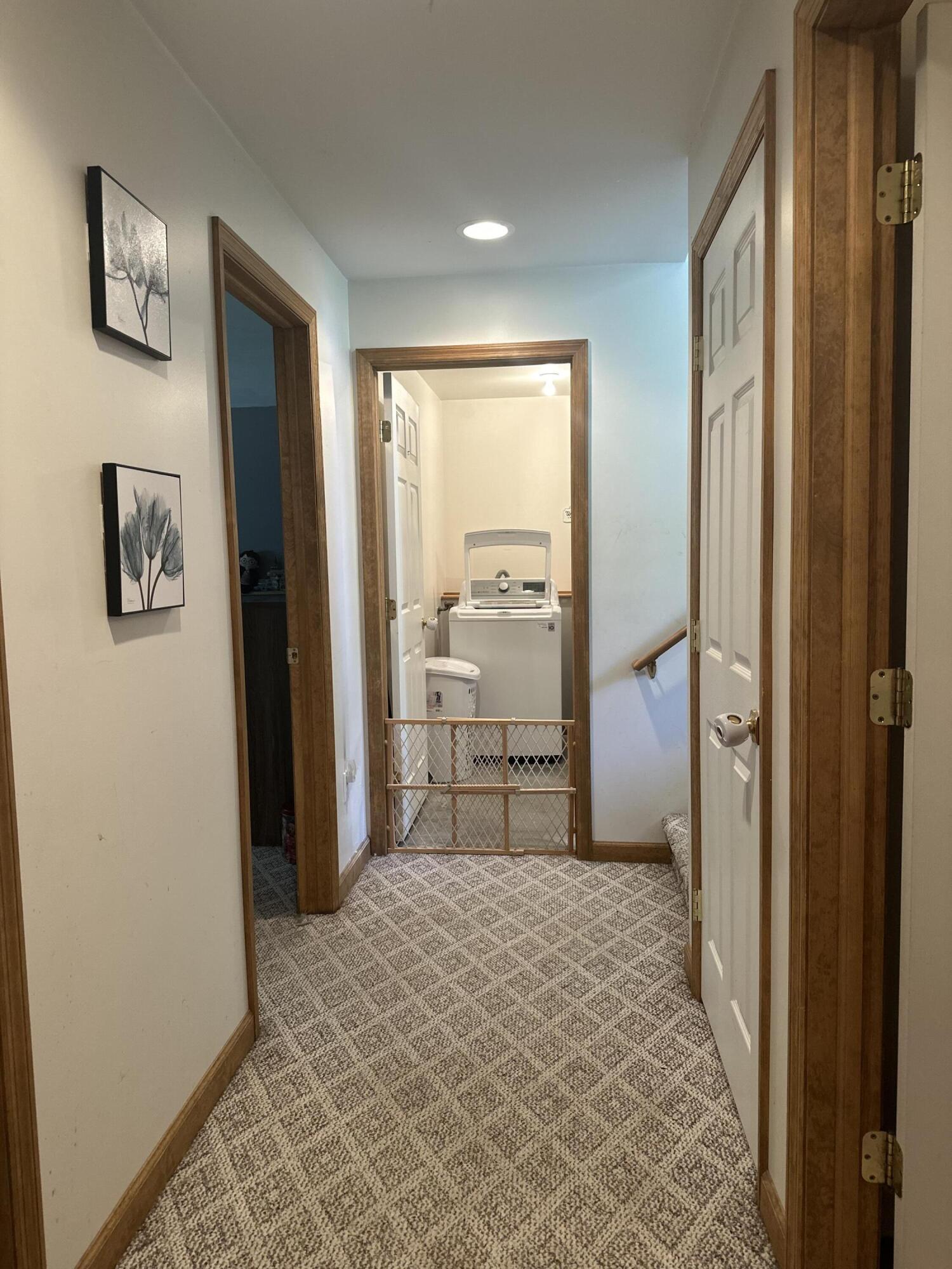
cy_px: 634
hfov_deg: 56.8
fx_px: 880
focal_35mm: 24
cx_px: 476
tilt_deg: -3.8
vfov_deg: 71.6
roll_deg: +1.0
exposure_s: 1/60
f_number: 1.78
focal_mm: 6.86
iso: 200
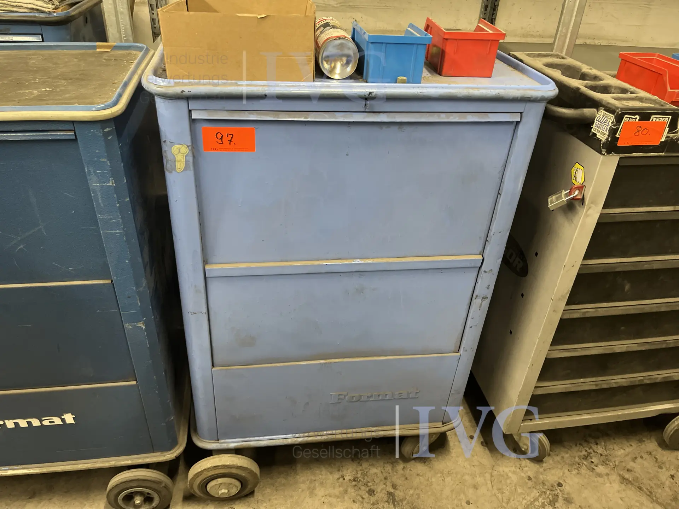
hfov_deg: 67.3
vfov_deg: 53.1
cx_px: 340
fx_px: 510
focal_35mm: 26
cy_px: 254
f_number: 1.6
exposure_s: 1/33
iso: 400
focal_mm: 5.1
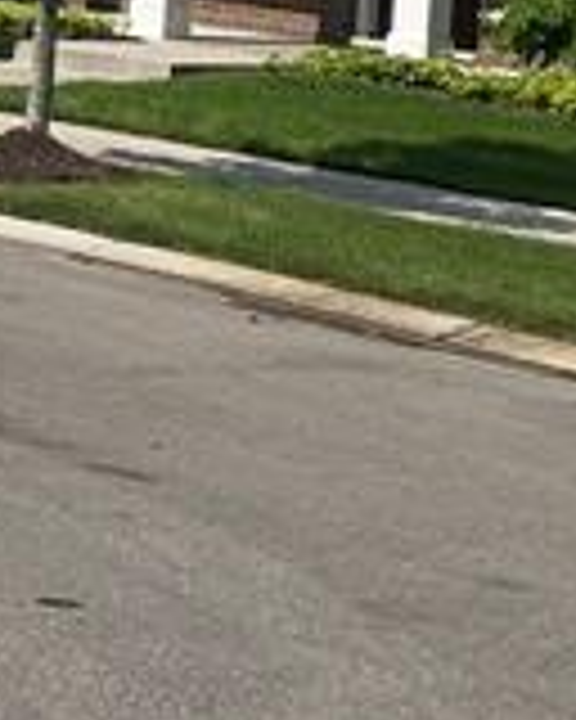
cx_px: -464
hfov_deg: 9.1
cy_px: -446
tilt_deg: +3.2
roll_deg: -5.2
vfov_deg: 11.3
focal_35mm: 162
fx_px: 3452
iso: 32
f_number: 1.6
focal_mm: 4.2
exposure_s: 1/5556
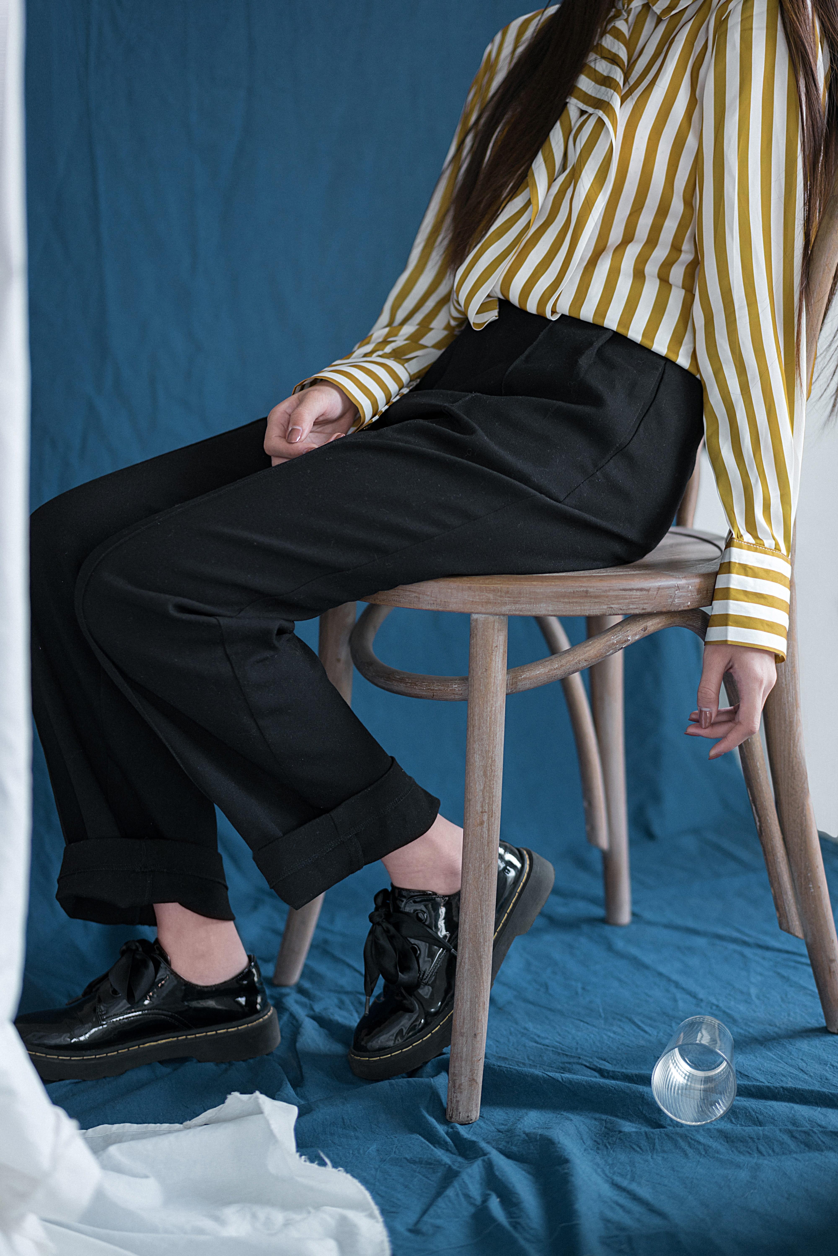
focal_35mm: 55
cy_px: 628
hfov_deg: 24.6
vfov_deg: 36.2
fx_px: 1920
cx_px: 419
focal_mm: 55
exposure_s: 1/125
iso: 160
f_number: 2
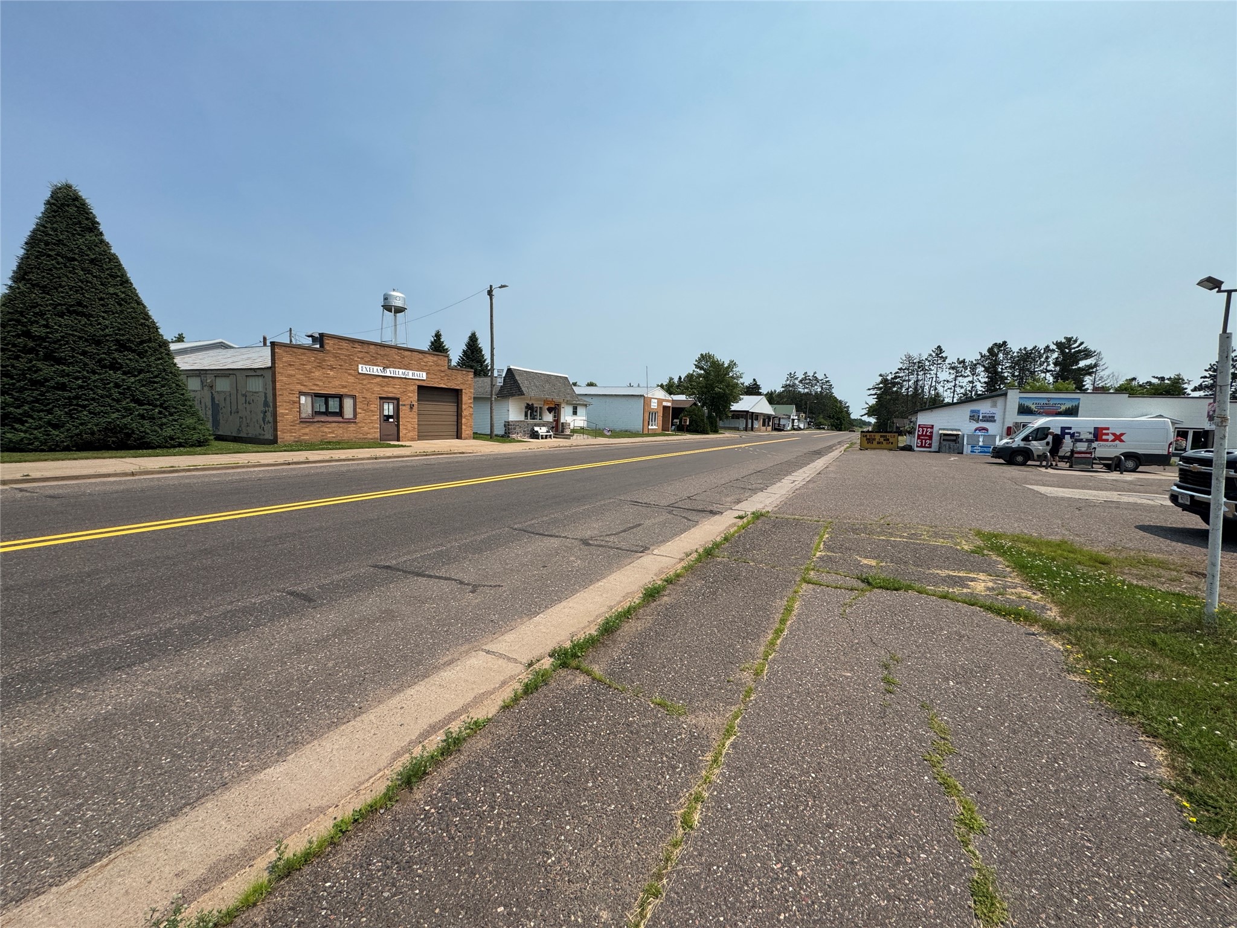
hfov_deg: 102.1
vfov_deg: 85.7
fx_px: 500
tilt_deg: -6.4
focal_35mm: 14
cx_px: 618
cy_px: 464
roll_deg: -2.8
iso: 50
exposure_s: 1/2985
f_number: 2.2
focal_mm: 2.22
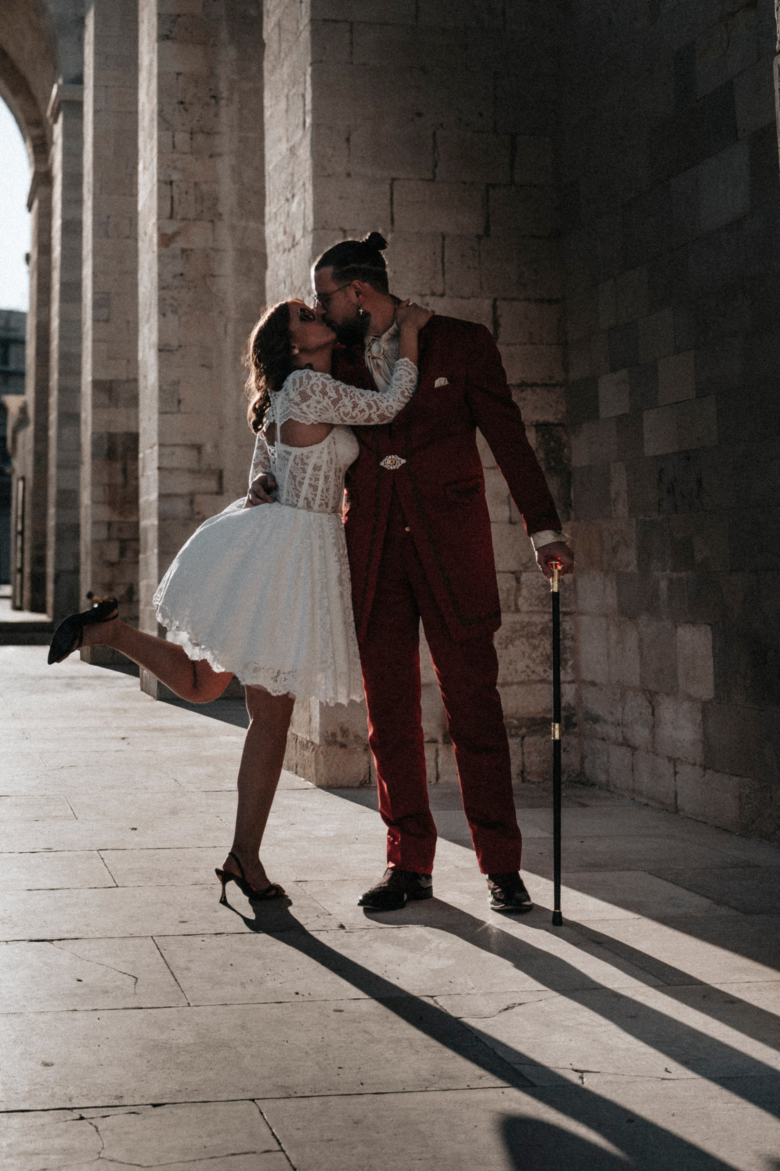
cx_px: 390
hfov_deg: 37.9
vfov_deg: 54.4
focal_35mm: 35
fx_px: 1137
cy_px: 586
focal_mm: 35
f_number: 10
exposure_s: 1/200
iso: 100
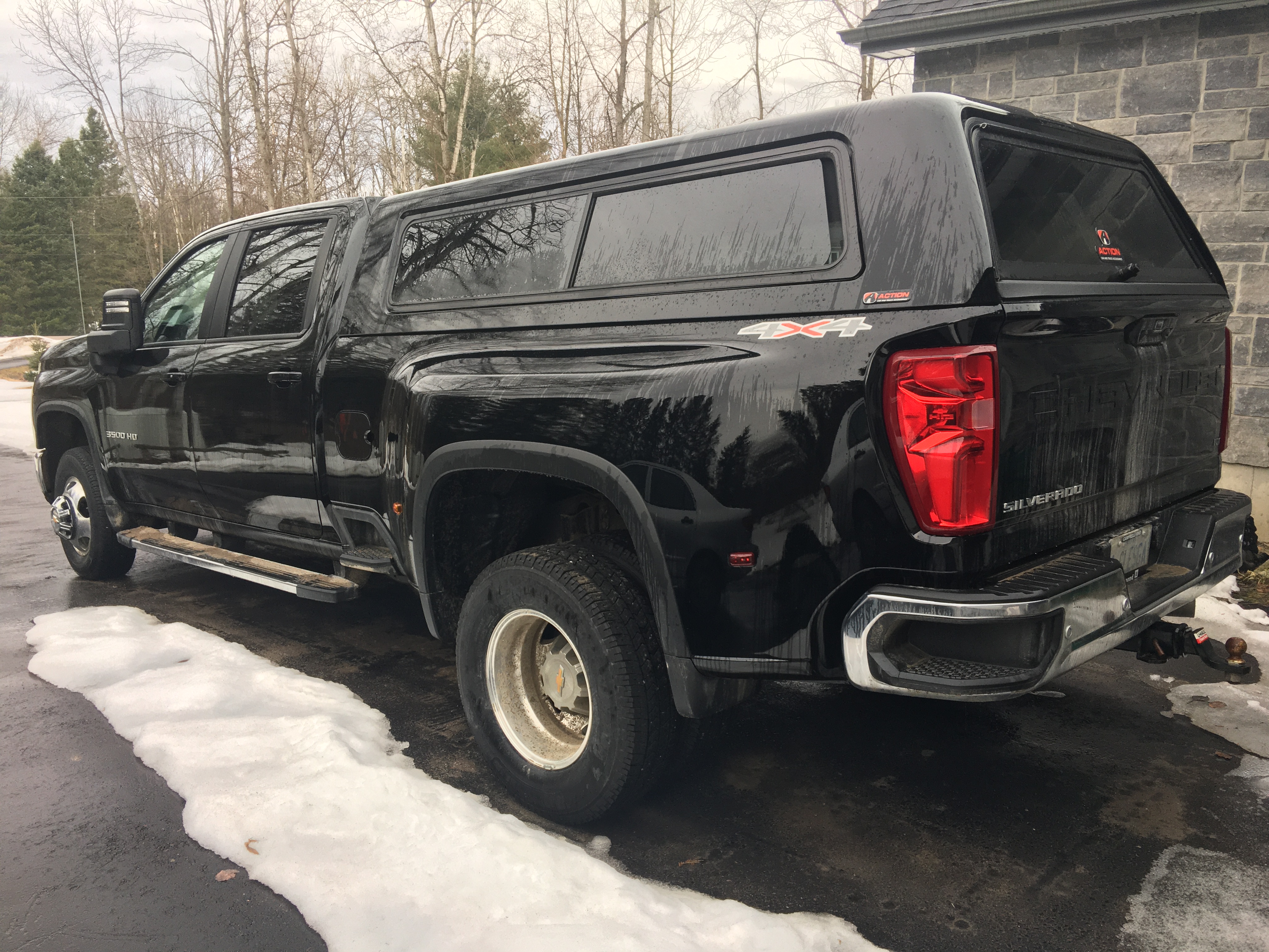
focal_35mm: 29
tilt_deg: -10.1
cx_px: 634
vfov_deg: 48.2
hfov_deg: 61.7
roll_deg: -1.2
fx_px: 1063
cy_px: 476
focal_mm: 4.15
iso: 32
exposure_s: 1/120
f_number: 2.2
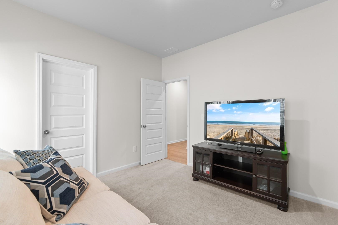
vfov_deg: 77.3
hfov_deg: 100.4
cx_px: 169
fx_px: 141
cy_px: 112
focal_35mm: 15
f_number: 4.5
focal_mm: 10
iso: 100
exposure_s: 1/2
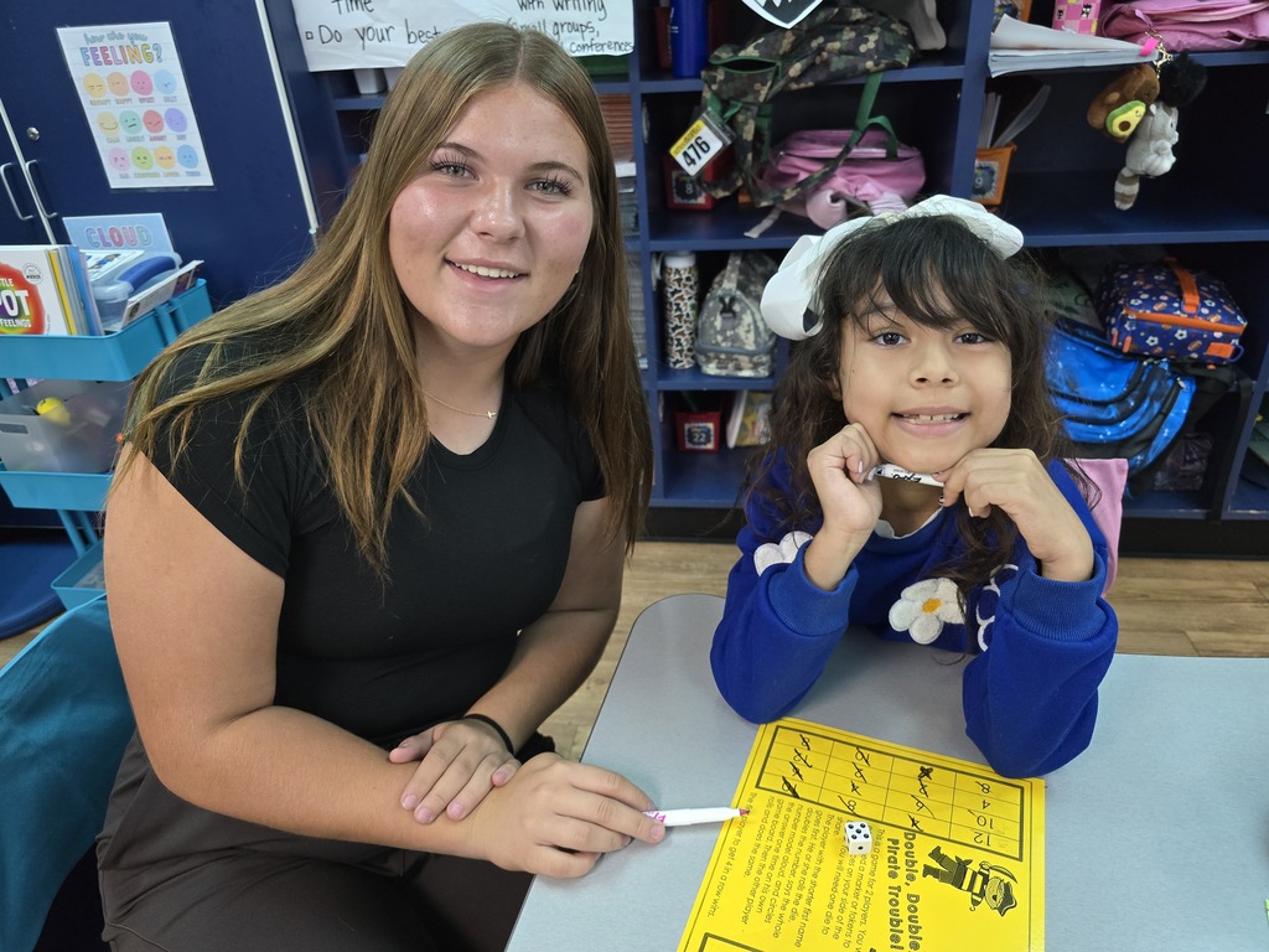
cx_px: 634
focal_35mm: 23
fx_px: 843
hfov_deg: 73.9
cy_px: 476
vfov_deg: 58.9
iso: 500
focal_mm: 6.3
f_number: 1.7
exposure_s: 1/120
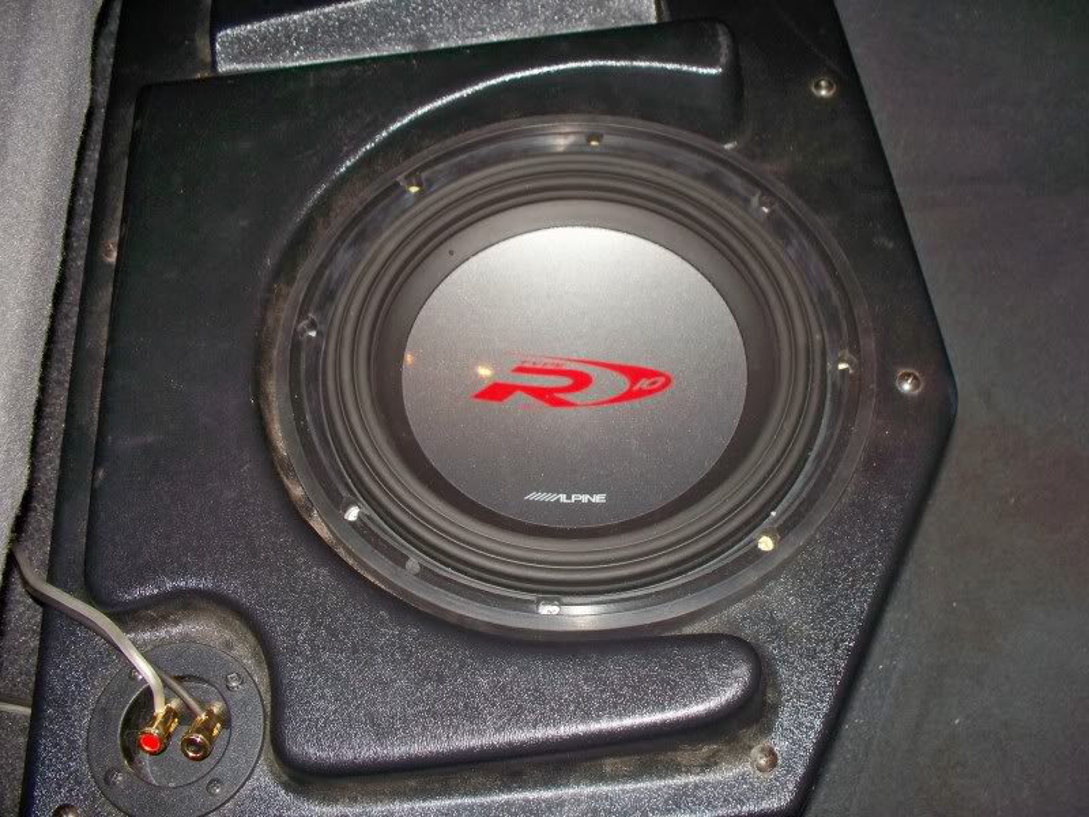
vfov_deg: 40.7
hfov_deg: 52.6
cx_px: 544
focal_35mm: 35
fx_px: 1101
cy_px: 408
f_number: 2.8
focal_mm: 7.54
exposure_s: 1/30
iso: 200
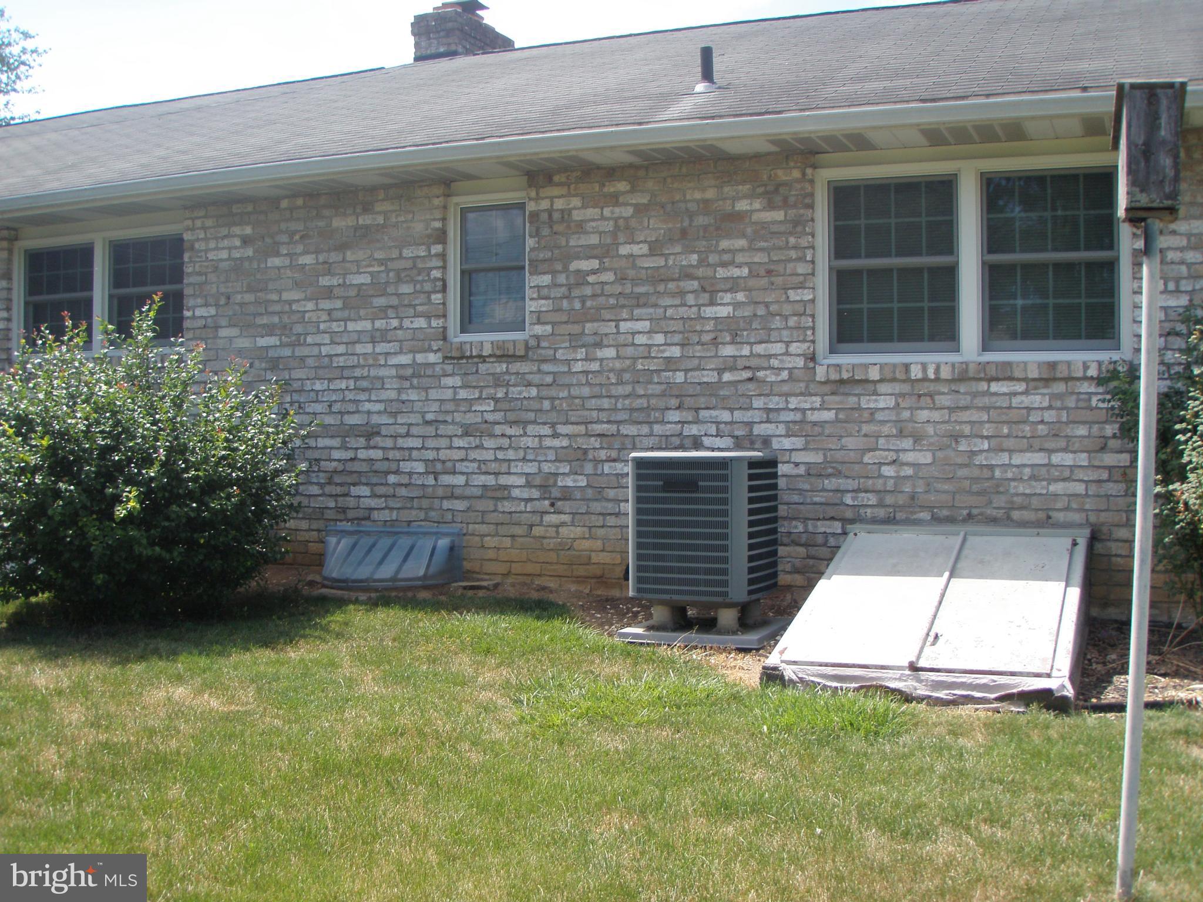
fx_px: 1321
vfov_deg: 37.7
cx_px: 602
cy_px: 451
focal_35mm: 38
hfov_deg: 49.0
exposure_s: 1/320
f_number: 3.5
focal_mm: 6.7
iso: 80
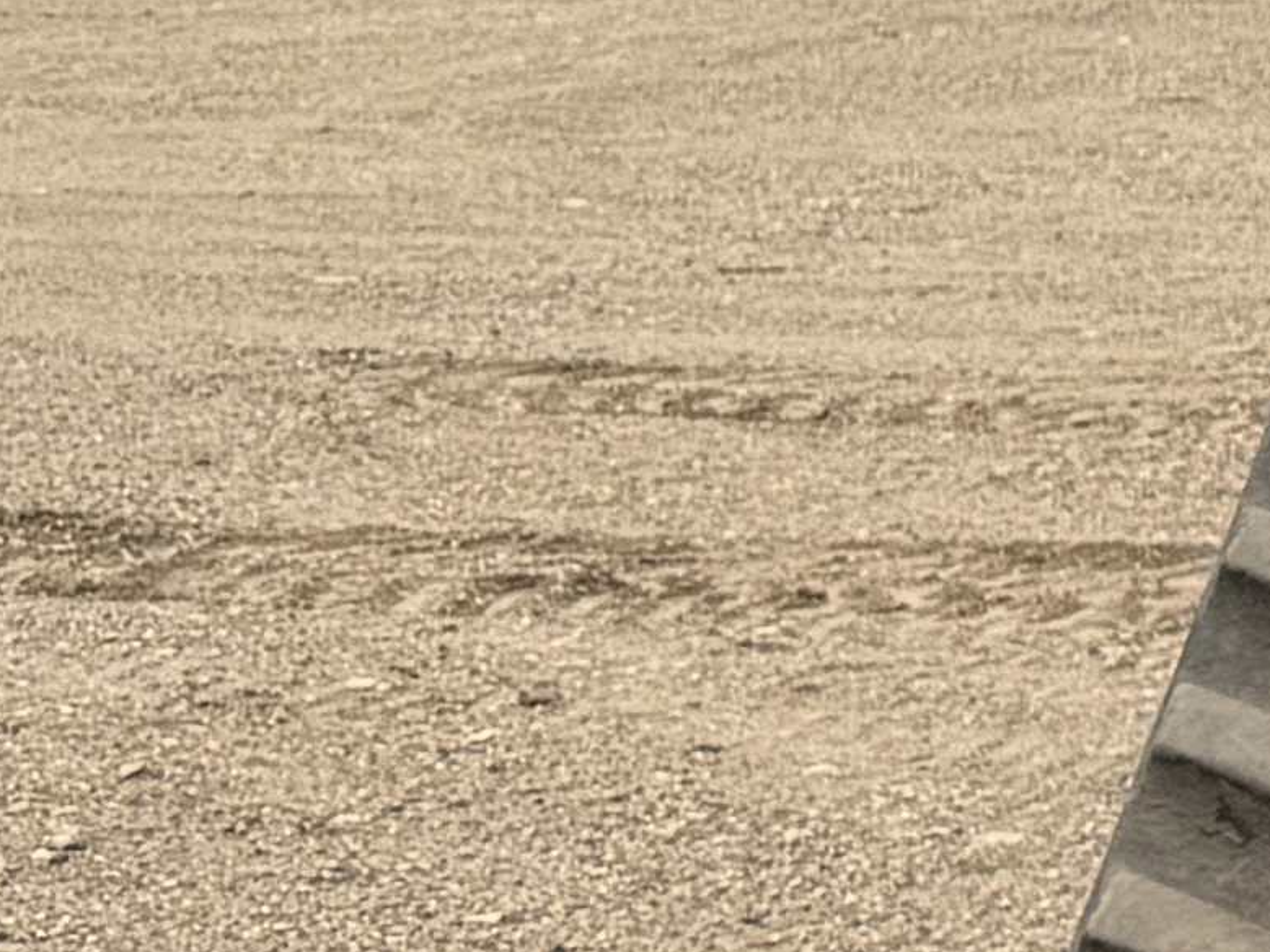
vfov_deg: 8.4
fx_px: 6456
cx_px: 3499
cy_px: -126
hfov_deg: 9.4
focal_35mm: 176
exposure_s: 1/567
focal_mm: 6.76
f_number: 1.78
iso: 80
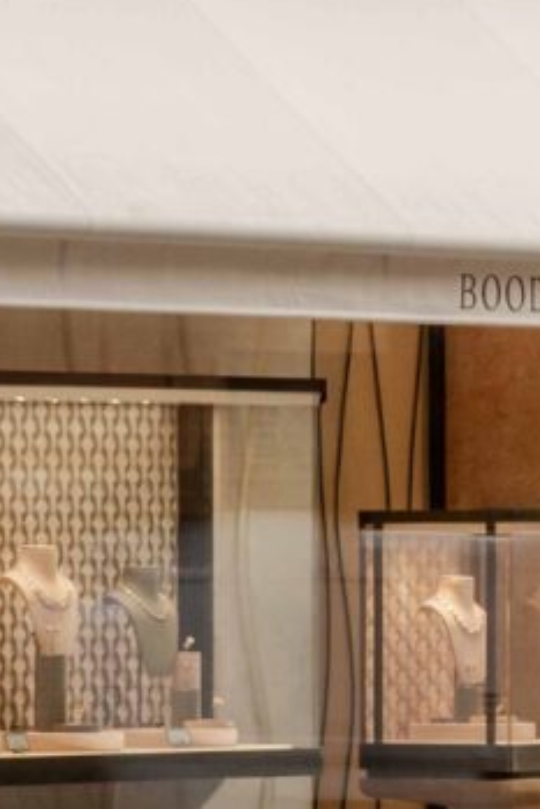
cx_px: 245
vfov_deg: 5.9
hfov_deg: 4.2
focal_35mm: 330
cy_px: -1463
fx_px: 7417
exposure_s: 1/15
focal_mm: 45
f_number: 14
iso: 100
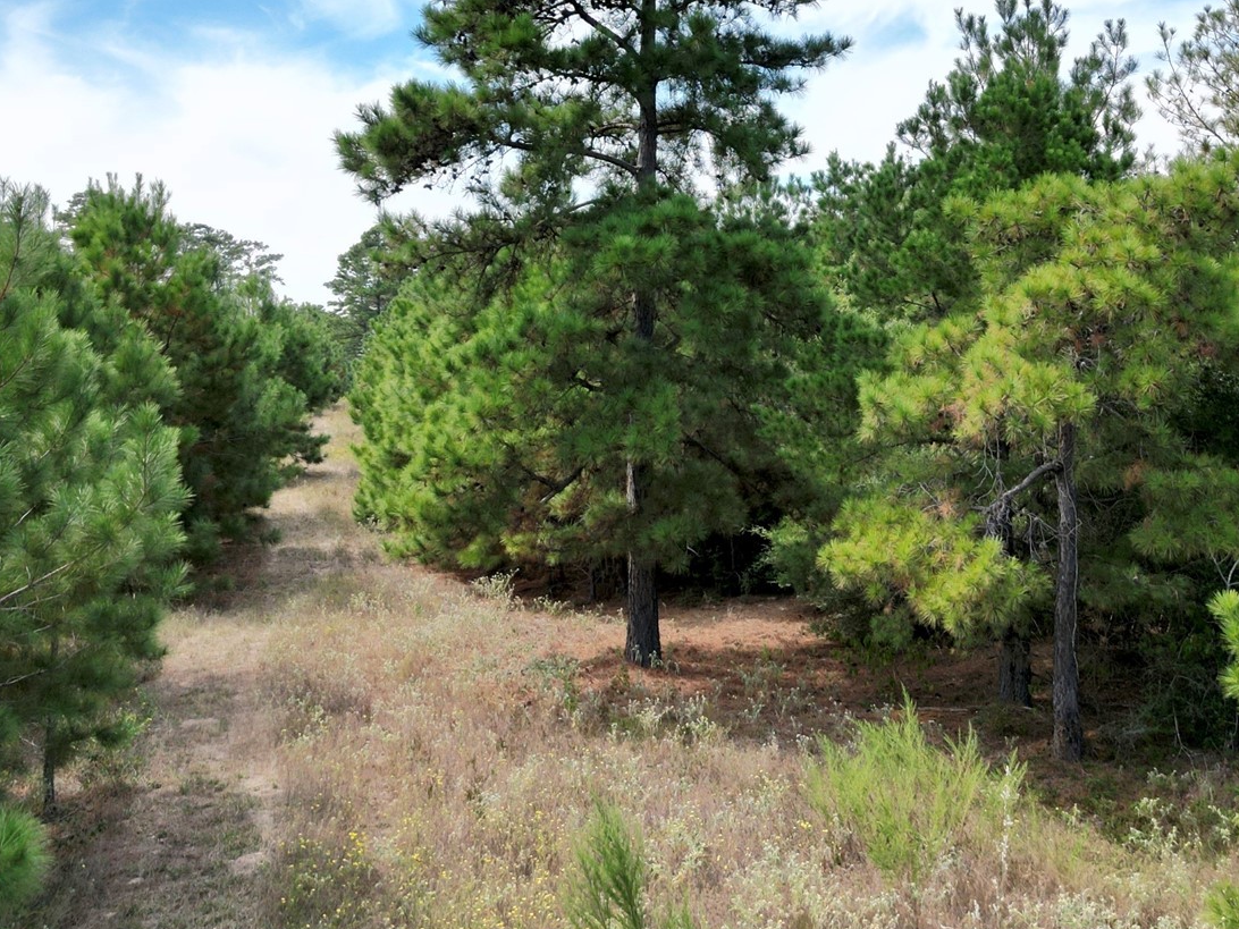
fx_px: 1611
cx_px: 735
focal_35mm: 45
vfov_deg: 31.9
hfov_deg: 41.9
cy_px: 306
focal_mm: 6.72
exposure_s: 1/2500
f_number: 1.7
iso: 100
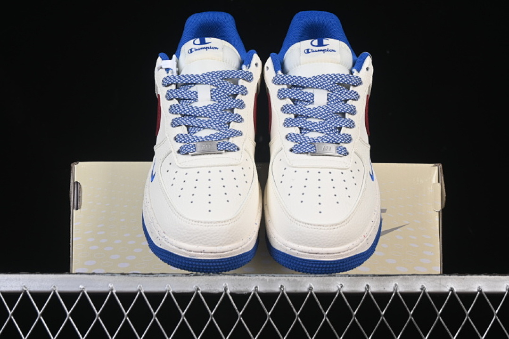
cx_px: 254
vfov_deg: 18.2
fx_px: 1060
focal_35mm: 75
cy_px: 170
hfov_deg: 27.0
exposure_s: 1/80
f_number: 8
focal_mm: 50
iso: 160
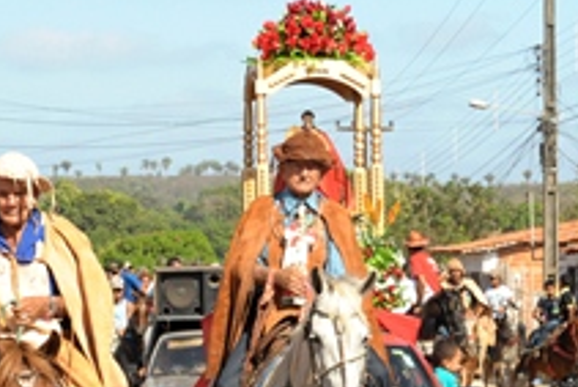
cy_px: 365
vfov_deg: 8.6
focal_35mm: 159
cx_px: 334
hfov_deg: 12.9
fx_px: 2554
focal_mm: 50
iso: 200
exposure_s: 1/320
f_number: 9
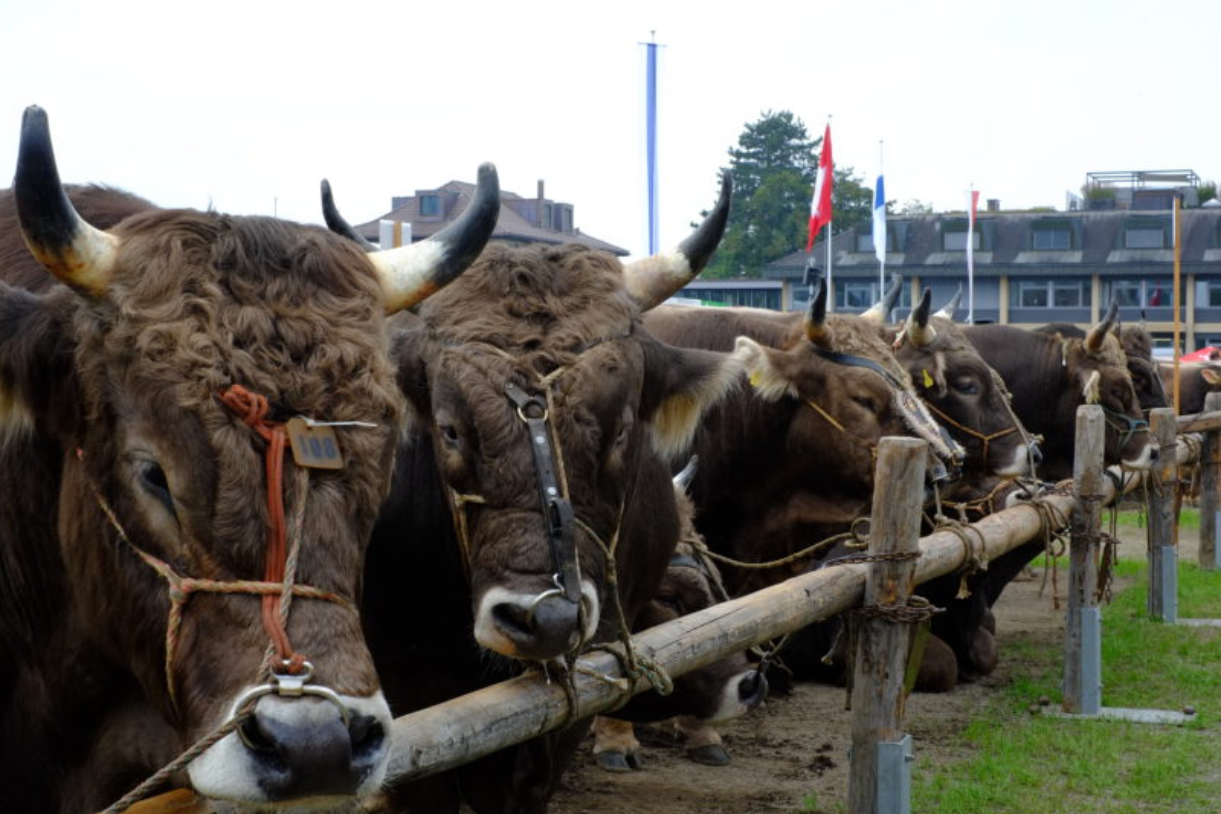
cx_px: 597
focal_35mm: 55
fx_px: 1865
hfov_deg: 36.3
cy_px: 413
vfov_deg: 24.6
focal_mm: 35
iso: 400
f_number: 11
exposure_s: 1/125
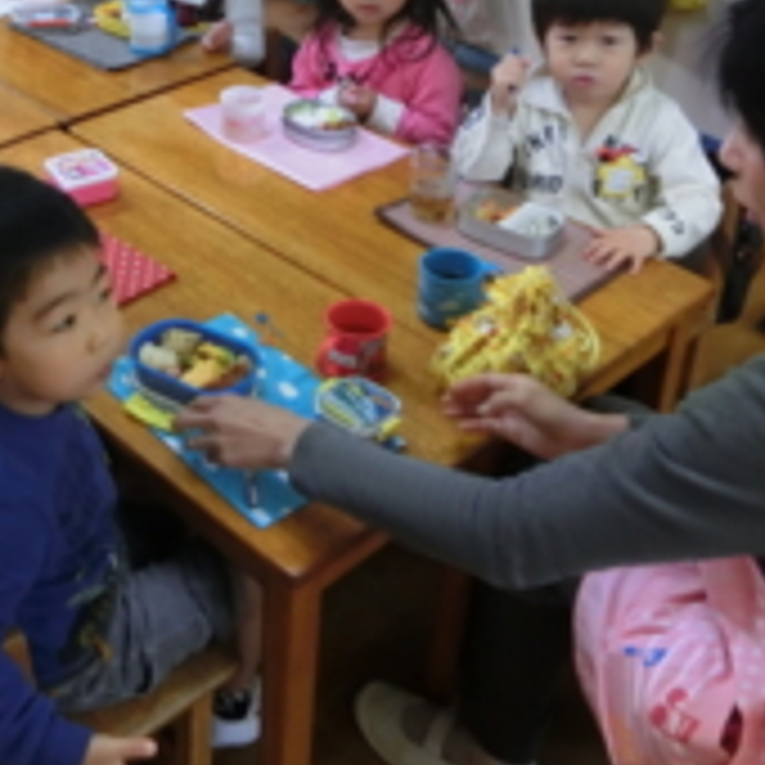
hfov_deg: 32.9
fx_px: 1250
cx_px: 140
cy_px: 94
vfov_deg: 32.5
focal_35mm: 50
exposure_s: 1/160
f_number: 3
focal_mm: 4.24
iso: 800
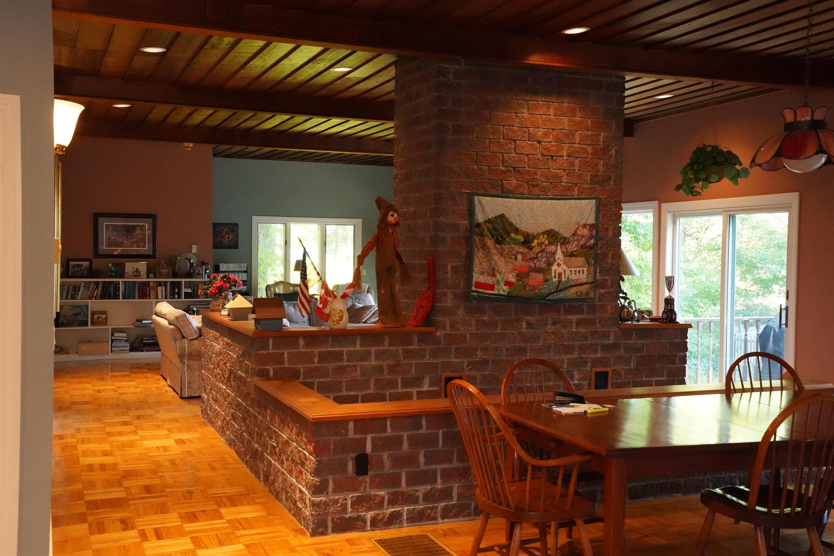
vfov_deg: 35.1
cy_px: 278
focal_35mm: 38
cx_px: 417
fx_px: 880
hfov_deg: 50.7
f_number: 8
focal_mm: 38
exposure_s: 1/250
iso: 25600
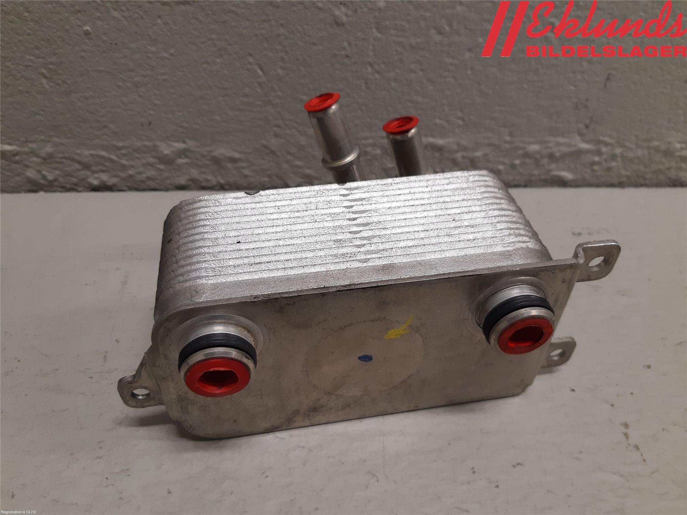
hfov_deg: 67.3
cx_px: 344
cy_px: 258
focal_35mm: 26
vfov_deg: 53.1
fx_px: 516
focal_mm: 3.93
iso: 100
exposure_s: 1/50
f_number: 1.7
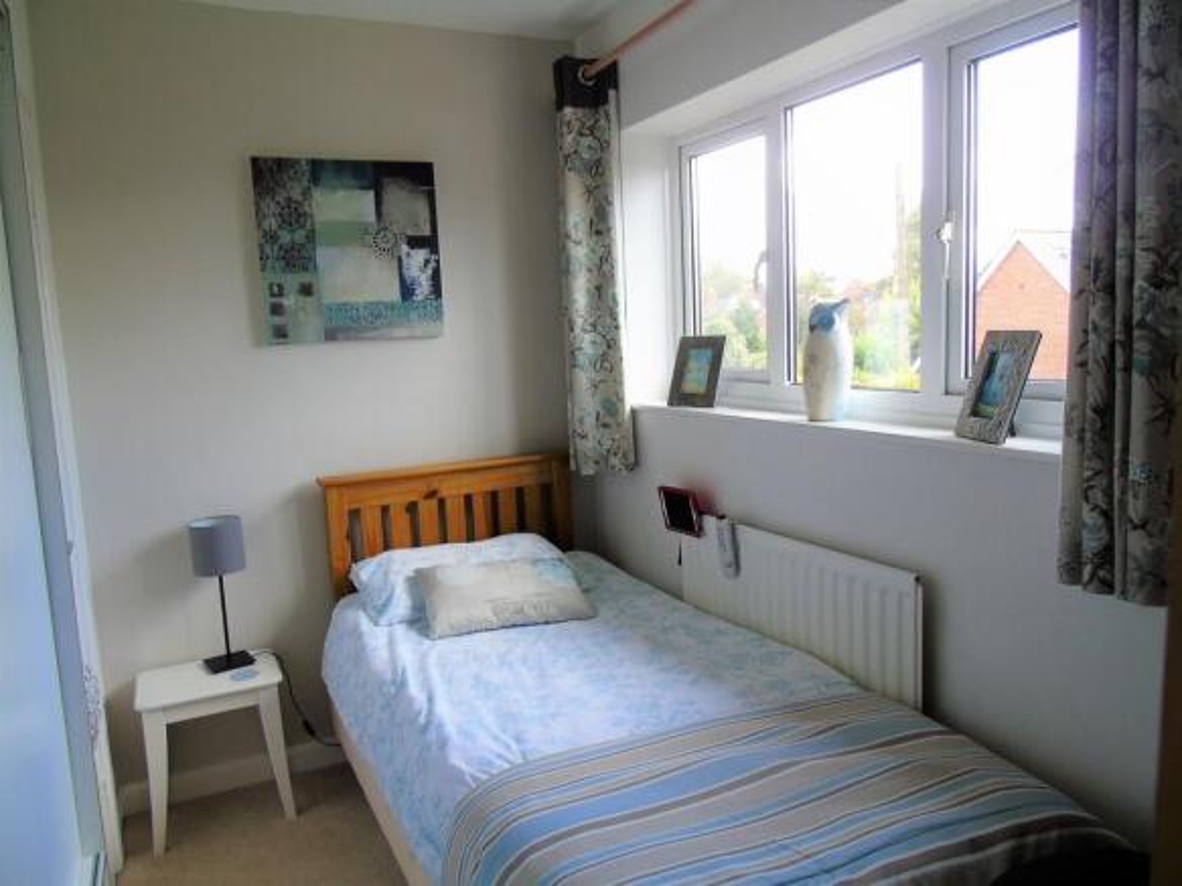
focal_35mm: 25
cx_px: 591
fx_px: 853
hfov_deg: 69.4
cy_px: 443
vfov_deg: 54.9
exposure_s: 1/30
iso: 80
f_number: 3.4
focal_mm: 4.4
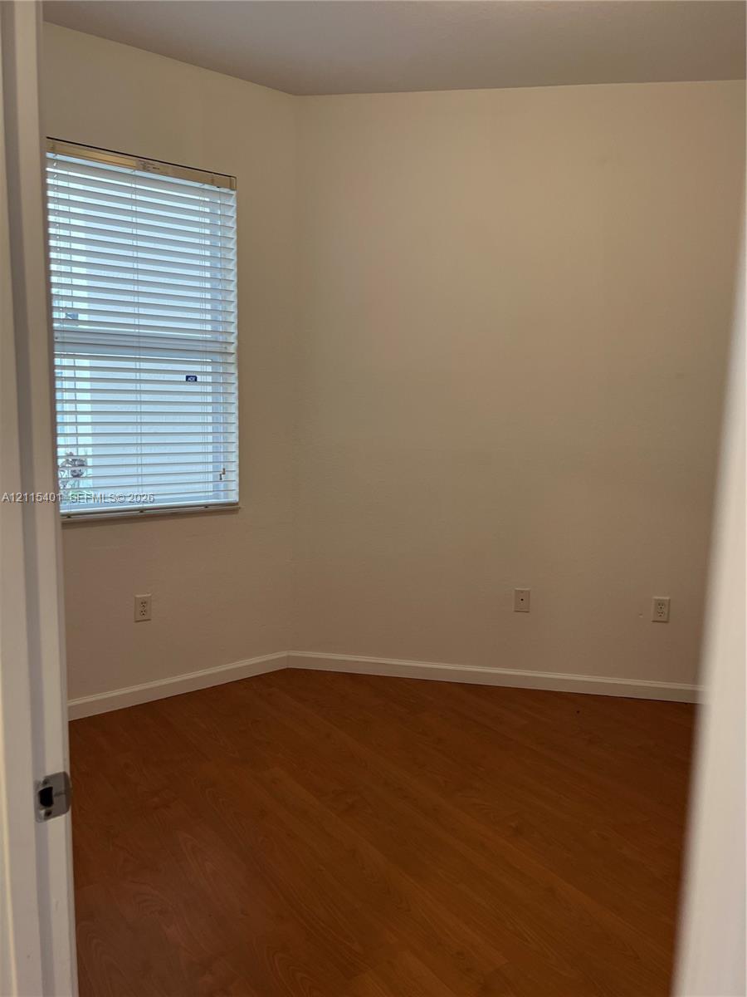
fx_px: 748
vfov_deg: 67.3
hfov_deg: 53.1
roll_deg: -0.9
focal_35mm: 26
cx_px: 374
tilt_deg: -6.6
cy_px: 498
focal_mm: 5.7
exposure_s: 1/60
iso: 80
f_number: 1.5
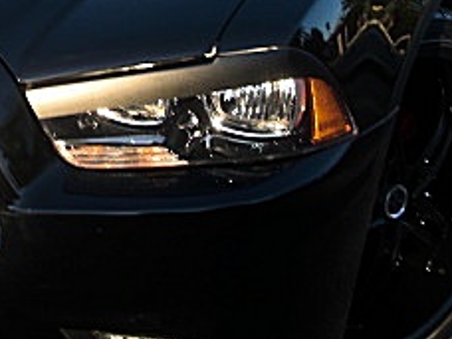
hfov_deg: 19.0
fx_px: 1319
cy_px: 18
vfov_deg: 14.5
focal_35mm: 101
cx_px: 26
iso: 50
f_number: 2.8
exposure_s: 1/100
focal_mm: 6.3
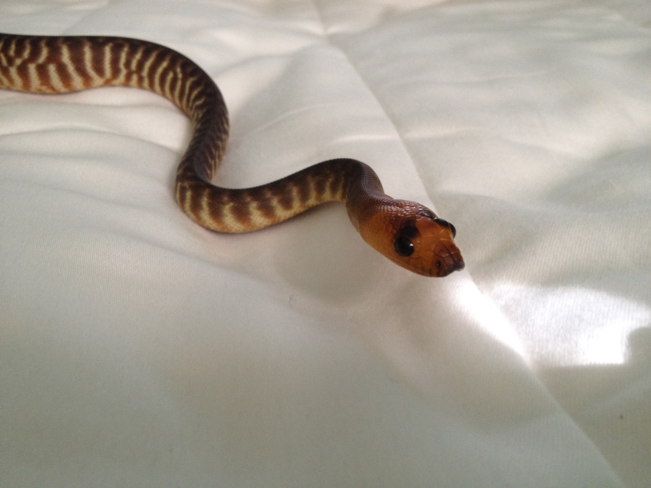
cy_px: 244
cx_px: 326
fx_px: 658
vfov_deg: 40.7
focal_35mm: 35
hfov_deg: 52.6
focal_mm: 4.28
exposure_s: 1/20
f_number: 2.4
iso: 125
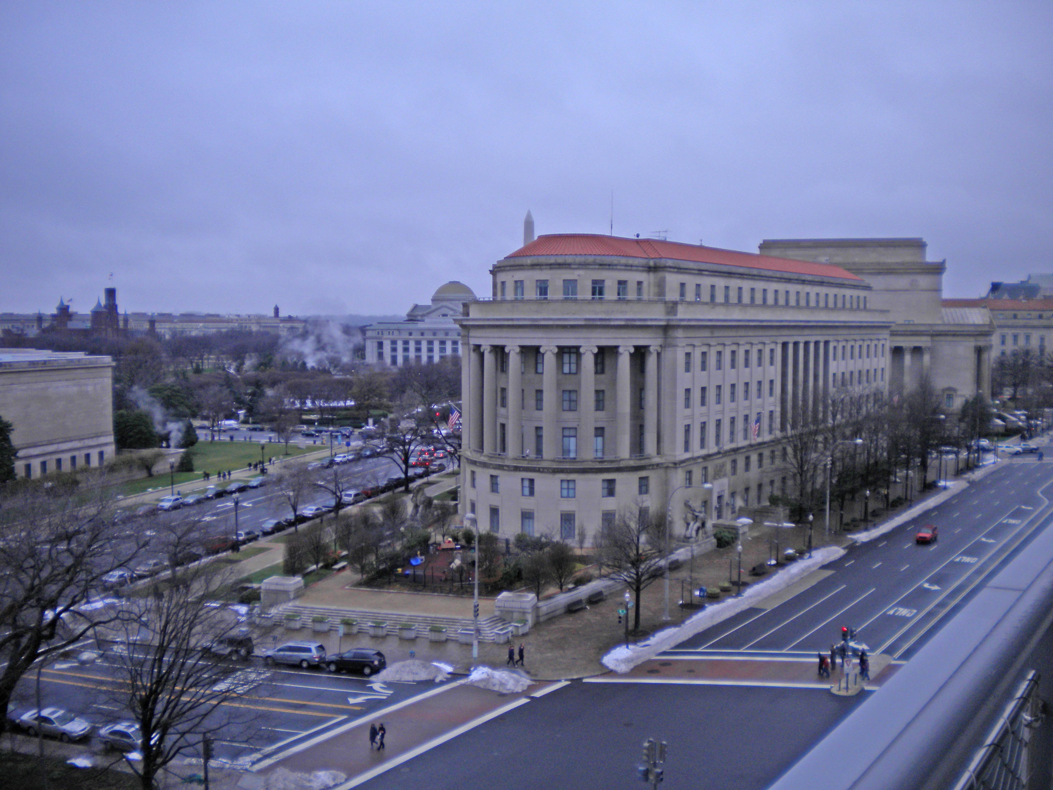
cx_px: 526
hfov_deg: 52.6
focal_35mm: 35
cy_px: 395
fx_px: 1065
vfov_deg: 40.7
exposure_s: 1/227
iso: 80
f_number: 3.1
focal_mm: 6.3
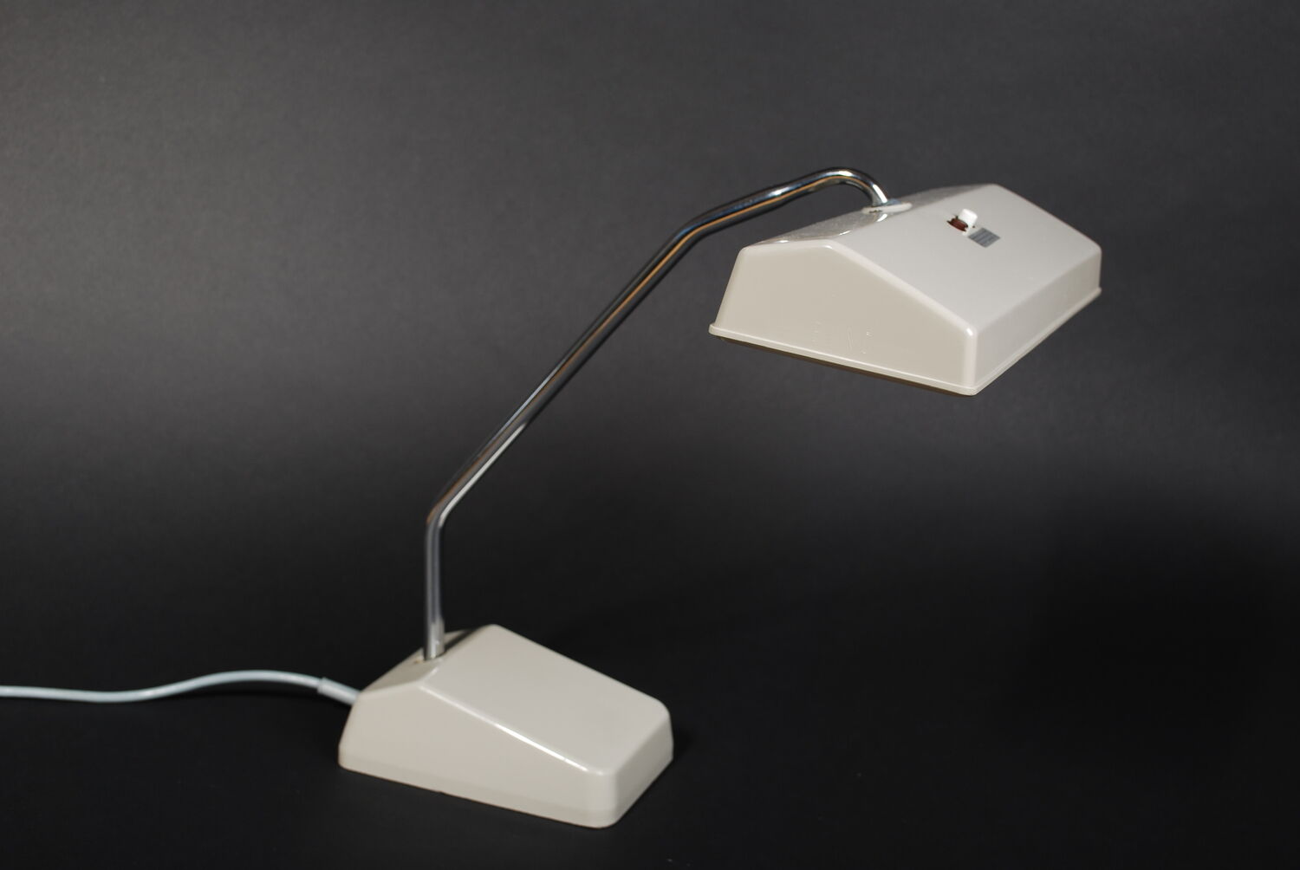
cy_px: 435
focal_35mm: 48
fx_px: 1735
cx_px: 650
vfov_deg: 28.1
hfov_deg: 41.1
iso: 100
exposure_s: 1/160
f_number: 7.1
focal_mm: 32
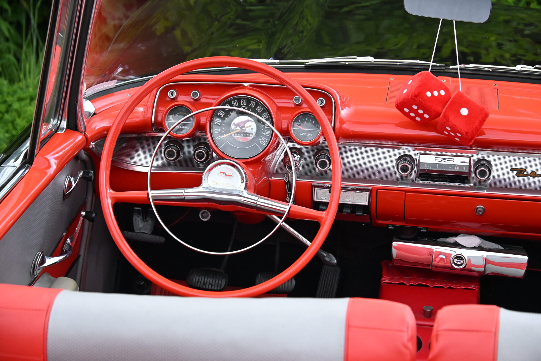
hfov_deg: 20.9
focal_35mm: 98
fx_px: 1465
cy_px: 180
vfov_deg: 14.0
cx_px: 270
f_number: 4.8
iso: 1250
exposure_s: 1/125
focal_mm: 65
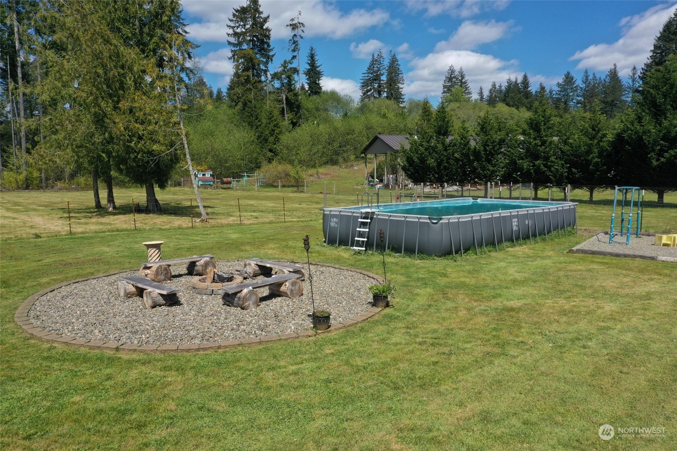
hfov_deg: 65.5
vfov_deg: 46.4
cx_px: 338
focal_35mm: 28
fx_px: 526
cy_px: 226
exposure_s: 1/500
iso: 100
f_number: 6.3
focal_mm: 10.26
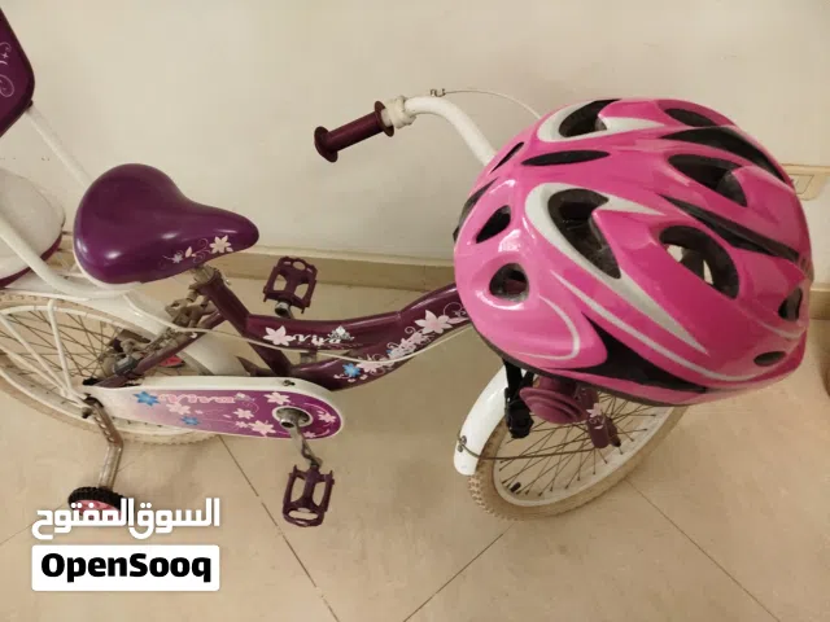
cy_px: 311
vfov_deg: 56.8
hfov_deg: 71.6
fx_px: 575
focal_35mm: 24
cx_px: 415
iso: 500
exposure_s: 1/33
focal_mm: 5.31
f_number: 1.7
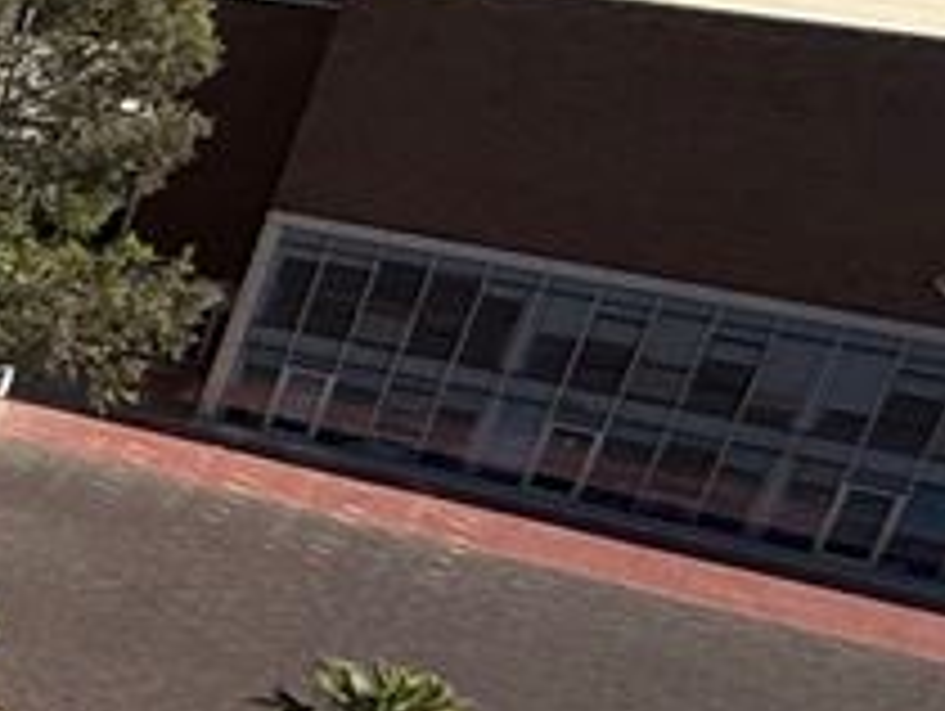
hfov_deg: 10.1
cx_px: -2218
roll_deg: +0.3
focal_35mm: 96
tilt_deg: -20.8
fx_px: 2624
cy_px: 351
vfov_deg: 15.4
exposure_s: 1/1189
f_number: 2.2
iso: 50
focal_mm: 2.22
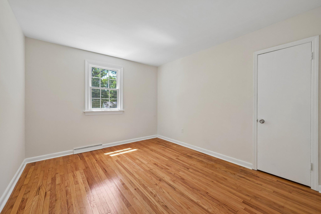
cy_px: 107
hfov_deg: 104.3
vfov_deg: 81.2
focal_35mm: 14
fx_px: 125
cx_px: 160
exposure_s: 1/13
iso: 400
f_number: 11
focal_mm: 14
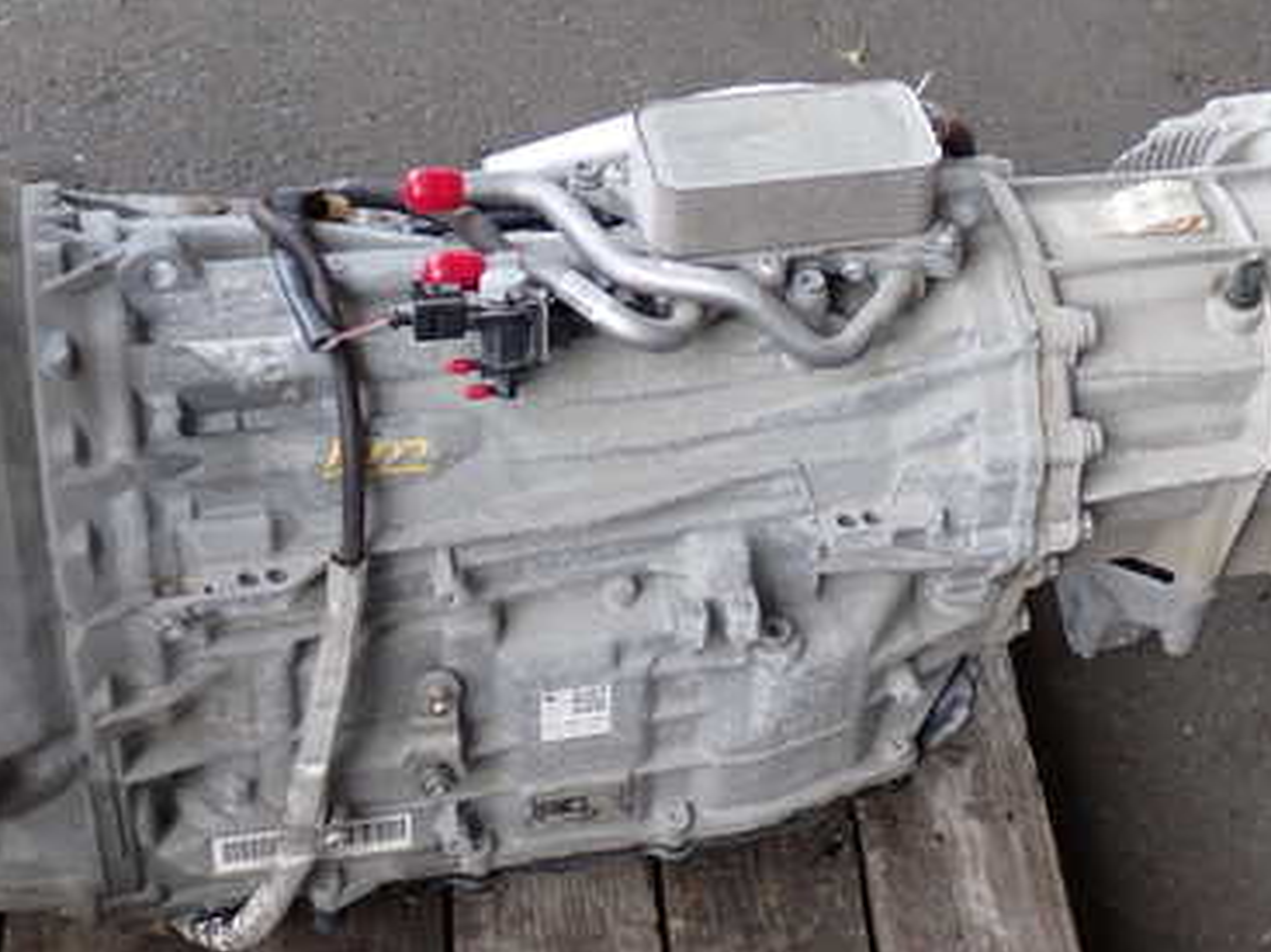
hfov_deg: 29.0
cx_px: 689
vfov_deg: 21.9
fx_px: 2459
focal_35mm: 67
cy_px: 440
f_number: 2.8
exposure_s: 1/80
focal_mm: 7.31
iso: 160
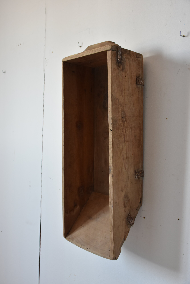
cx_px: 95
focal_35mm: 34
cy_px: 142
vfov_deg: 55.1
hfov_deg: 38.4
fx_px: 273
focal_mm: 23
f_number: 4.5
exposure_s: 1/80
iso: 800
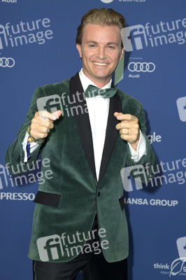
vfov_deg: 26.0
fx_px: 606
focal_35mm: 78
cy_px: 140
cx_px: 93
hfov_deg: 17.5
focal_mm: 78
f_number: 5.6
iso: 800
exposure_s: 1/250
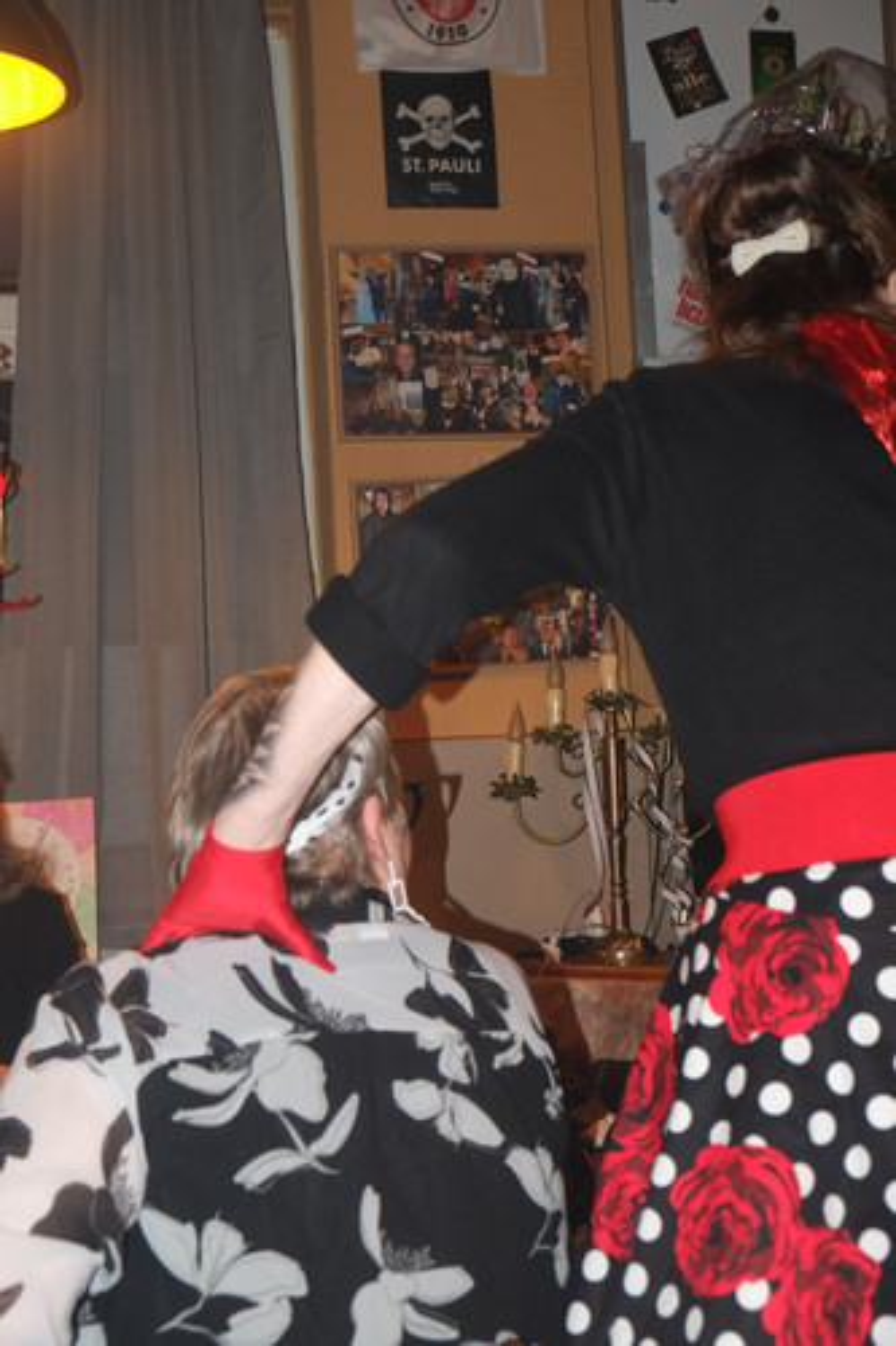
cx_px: 448
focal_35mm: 45
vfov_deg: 43.6
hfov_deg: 29.8
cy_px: 673
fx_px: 1681
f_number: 4.5
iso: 800
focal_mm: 30.2
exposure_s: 1/15
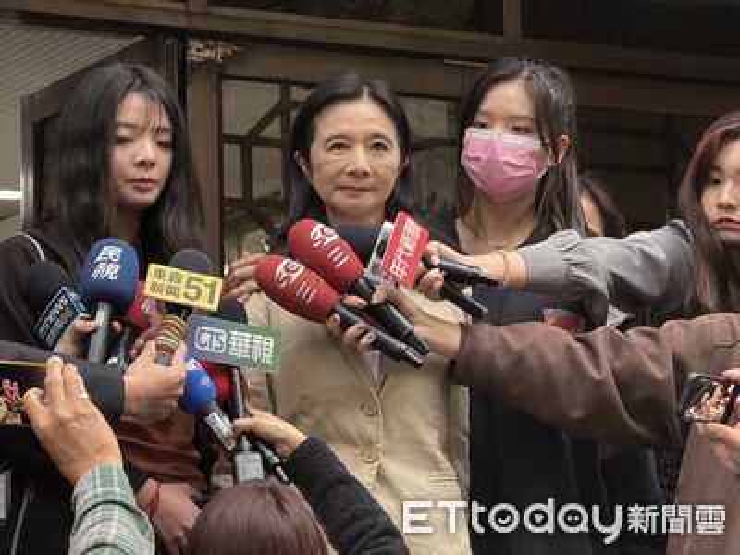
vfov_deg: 12.3
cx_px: 370
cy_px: 278
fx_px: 2565
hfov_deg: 16.4
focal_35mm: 120
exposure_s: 1/60
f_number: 2.8
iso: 400
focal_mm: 15.66
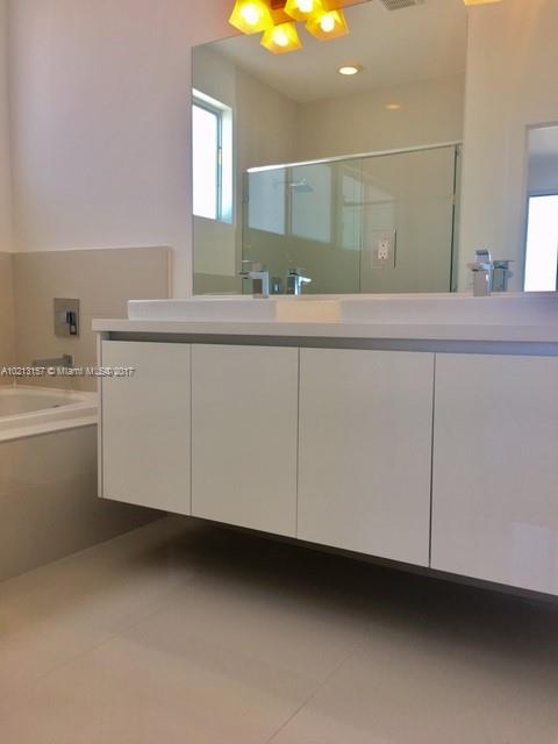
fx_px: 623
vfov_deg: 61.7
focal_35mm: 29
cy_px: 372
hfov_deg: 48.2
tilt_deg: -4.2
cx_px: 279
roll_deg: -0.8
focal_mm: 4.15
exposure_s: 1/60
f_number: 2.2
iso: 25
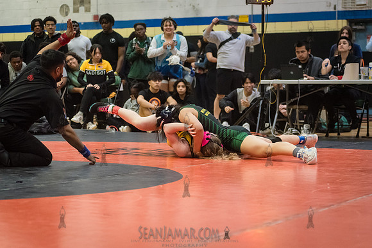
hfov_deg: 23.7
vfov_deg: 15.9
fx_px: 888
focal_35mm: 86
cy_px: 124
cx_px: 194
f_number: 3.5
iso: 8000
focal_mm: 80
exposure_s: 1/400
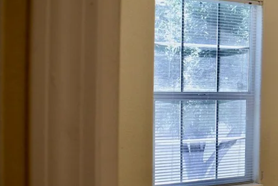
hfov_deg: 29.5
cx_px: 299
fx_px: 479
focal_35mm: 62
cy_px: 108
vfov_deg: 21.9
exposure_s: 1/80
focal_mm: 18
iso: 400
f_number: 4.5
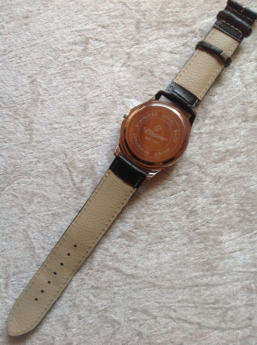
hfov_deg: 40.6
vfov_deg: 52.7
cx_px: 128
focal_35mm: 35
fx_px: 347
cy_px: 172
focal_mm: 4.28
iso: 64
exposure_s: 1/60
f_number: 2.4
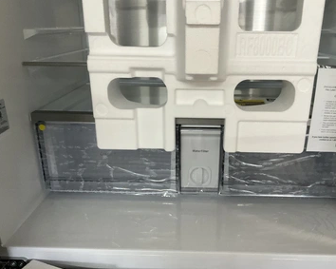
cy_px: 142
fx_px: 318
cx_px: 188
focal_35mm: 32
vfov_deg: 45.8
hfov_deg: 55.5
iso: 250
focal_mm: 3
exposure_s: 1/60
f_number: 1.8
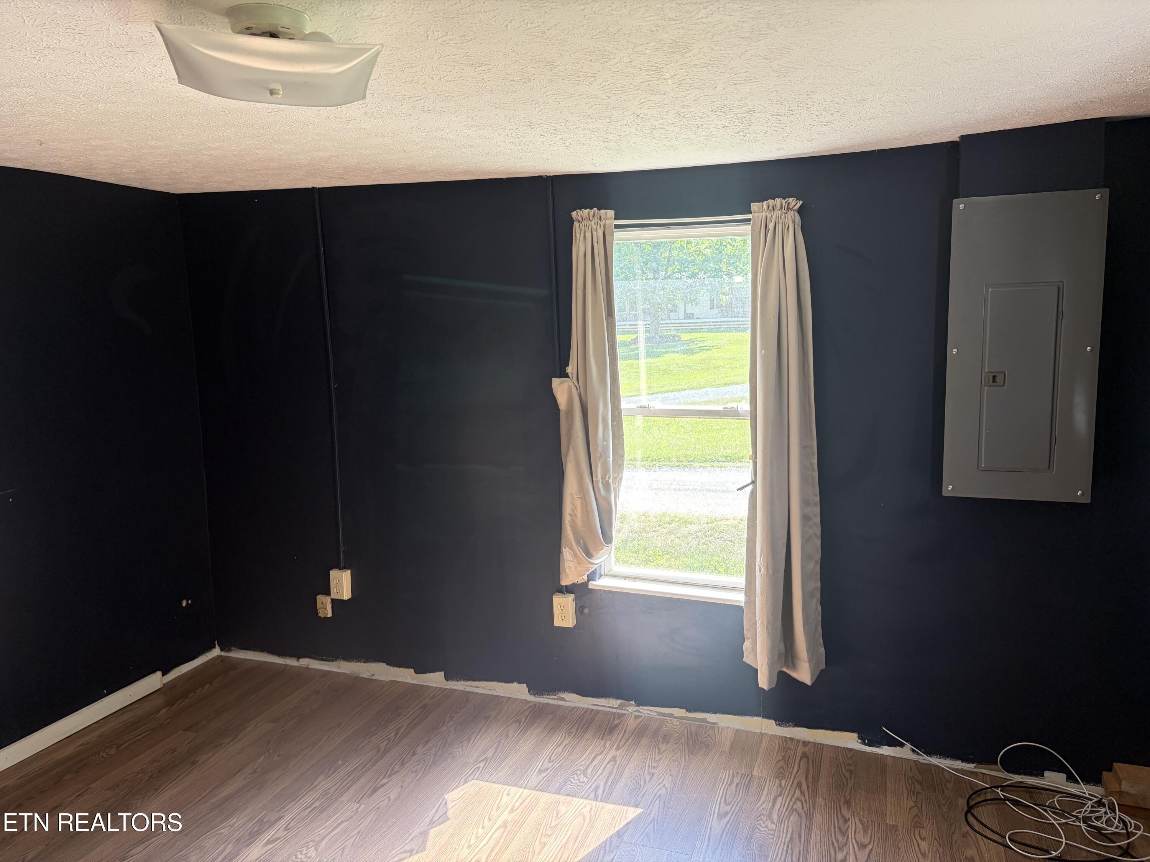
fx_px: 864
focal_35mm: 26
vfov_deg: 53.1
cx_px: 575
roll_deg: +2.4
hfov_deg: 67.3
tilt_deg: -8.0
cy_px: 431
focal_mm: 5.96
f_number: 1.6
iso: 80
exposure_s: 1/122
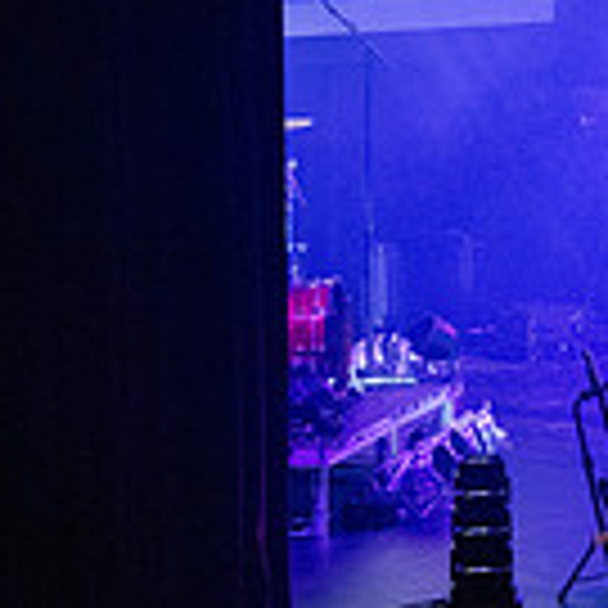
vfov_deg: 7.9
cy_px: 295
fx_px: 4411
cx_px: 1293
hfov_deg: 7.5
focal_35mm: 222
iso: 6400
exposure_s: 1/250
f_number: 4
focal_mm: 61
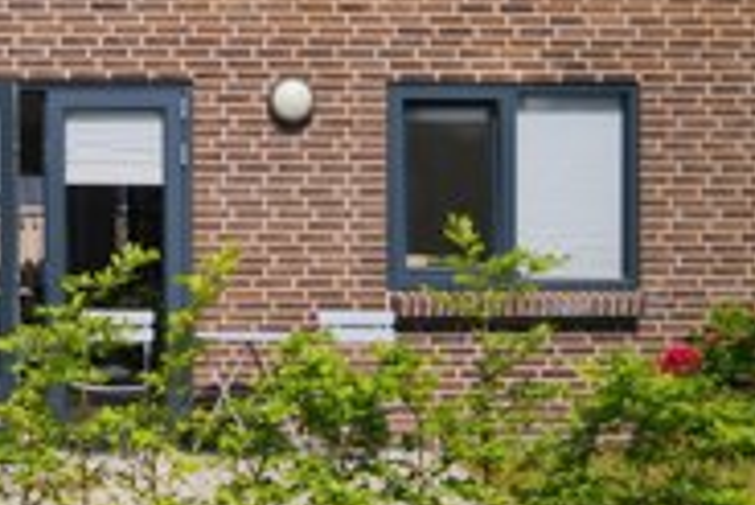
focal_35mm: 74
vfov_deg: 18.4
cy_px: 183
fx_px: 1553
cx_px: 12
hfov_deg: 26.0
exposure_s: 1/800
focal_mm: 22.9
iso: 200
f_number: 8
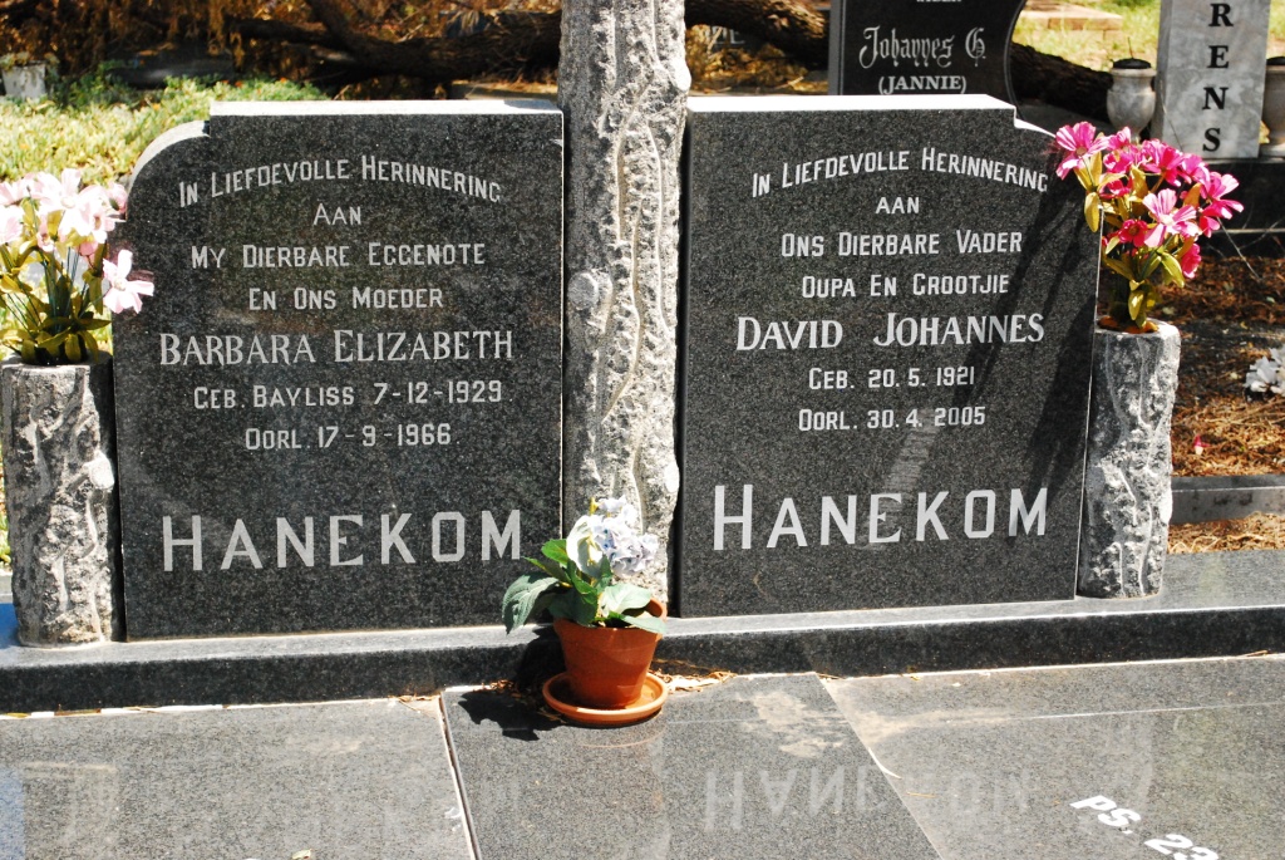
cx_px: 642
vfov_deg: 22.7
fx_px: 2144
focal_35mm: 60
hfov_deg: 33.4
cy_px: 430
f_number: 5.3
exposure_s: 1/2500
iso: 1600
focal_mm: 40
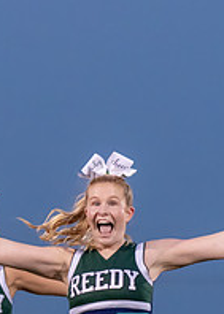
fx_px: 4560
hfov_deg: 2.8
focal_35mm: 511
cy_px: 335
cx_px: 49
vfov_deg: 3.9
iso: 1250
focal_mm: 108
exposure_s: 1/1000
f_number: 2.8
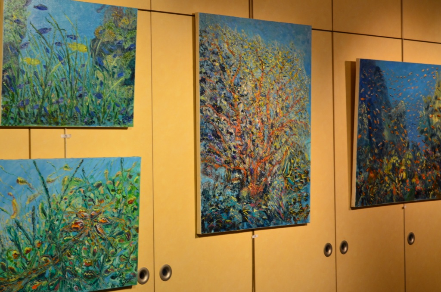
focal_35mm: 82
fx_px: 1008
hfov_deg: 24.7
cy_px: 146
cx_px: 220
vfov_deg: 16.5
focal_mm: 55
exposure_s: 1/15
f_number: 8
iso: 500
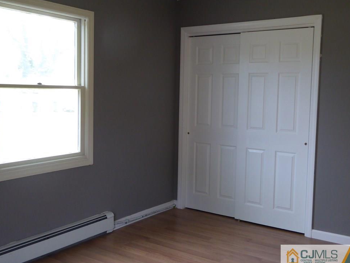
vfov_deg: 35.2
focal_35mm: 41
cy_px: 129
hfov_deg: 45.8
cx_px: 170
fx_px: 415
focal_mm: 6.7
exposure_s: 1/50
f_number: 3.7
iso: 400
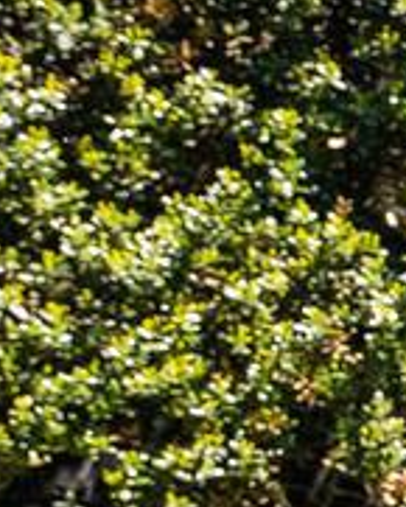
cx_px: 2106
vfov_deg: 9.4
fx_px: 3031
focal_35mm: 202
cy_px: 604
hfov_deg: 5.5
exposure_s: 1/1000
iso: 200
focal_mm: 19
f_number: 2.8
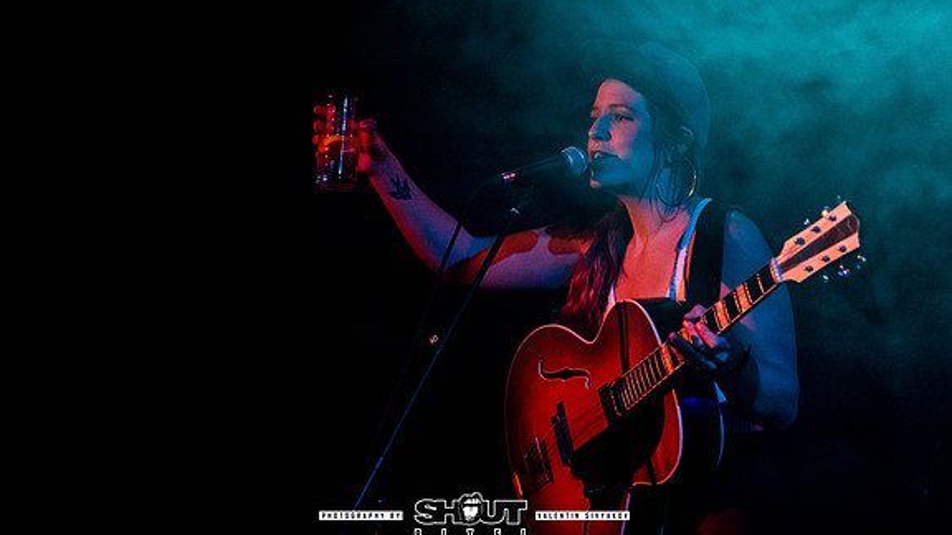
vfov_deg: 8.9
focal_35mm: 136
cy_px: 249
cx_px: 474
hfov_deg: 15.8
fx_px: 3433
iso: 3200
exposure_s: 1/250
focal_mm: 129
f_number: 2.8
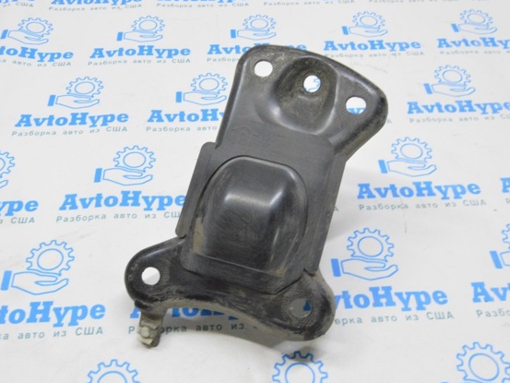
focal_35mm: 40
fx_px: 589
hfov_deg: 46.8
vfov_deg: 36.0
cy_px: 192
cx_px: 242
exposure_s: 1/20
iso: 6400
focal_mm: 24
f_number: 20
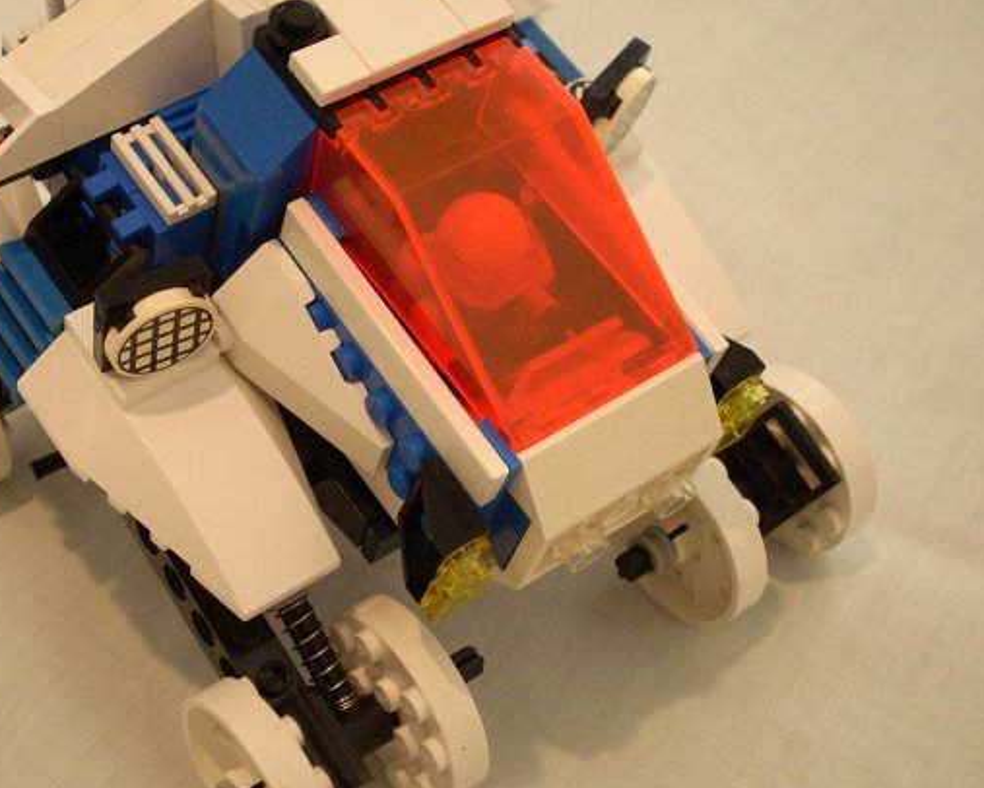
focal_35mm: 57
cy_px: 318
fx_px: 1661
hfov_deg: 32.8
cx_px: 344
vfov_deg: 26.6
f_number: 2.8
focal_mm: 6.2
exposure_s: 1/22.1
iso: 200
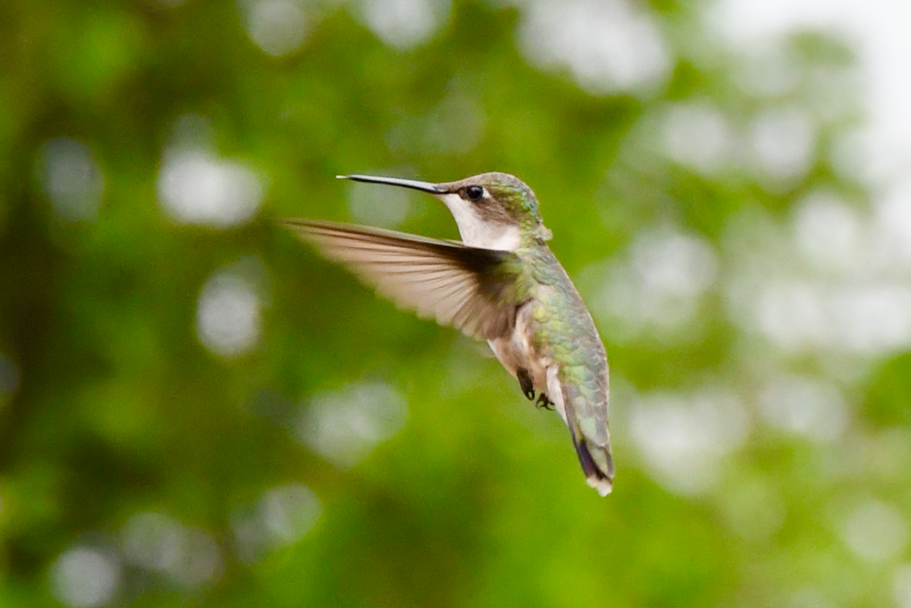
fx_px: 5695
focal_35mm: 225
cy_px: 304
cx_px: 456
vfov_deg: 6.1
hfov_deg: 9.1
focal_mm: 150
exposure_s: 1/640
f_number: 13
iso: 1600
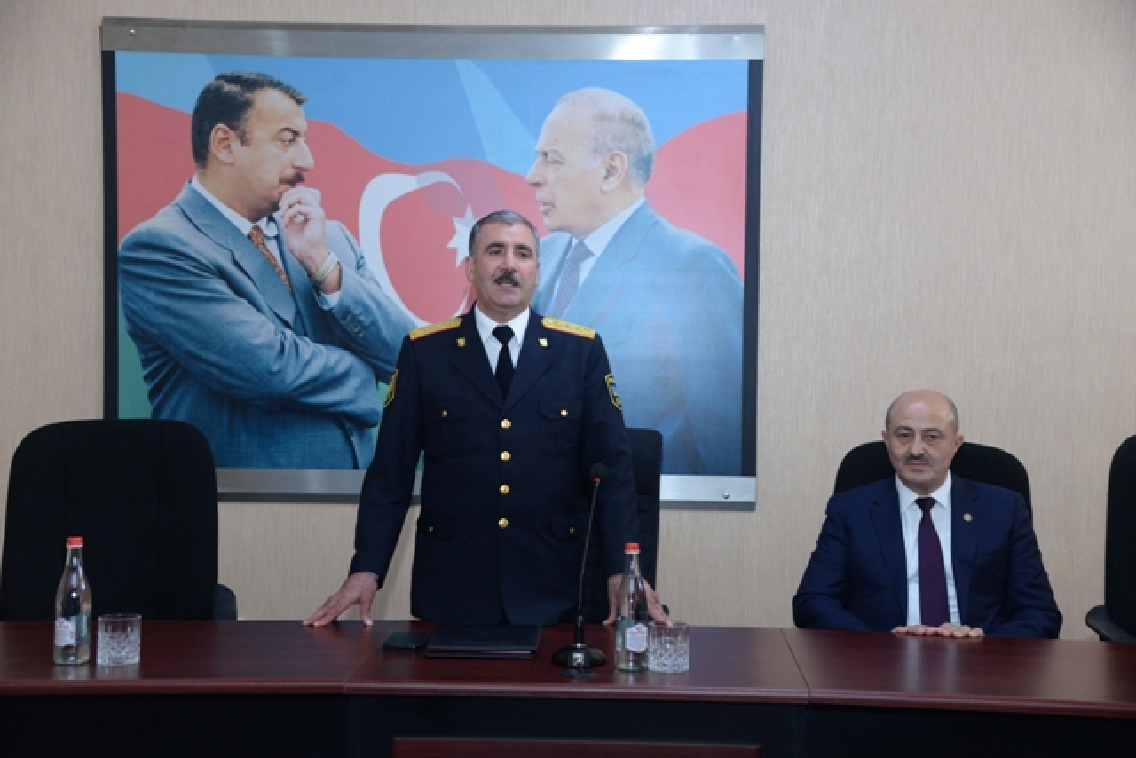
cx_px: 568
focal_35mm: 55
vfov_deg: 24.6
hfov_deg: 36.2
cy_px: 379
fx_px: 1736
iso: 2200
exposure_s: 1/125
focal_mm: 55
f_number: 5
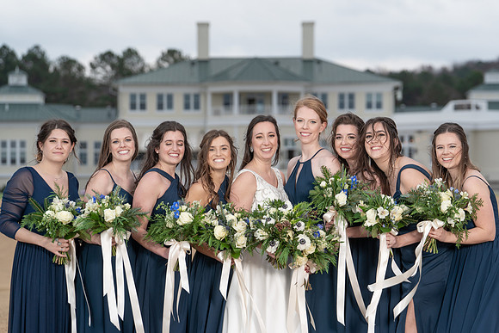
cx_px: 256
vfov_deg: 7.9
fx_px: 2425
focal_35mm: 175
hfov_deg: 11.8
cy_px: 162
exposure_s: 1/250
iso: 200
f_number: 5.6
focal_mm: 167
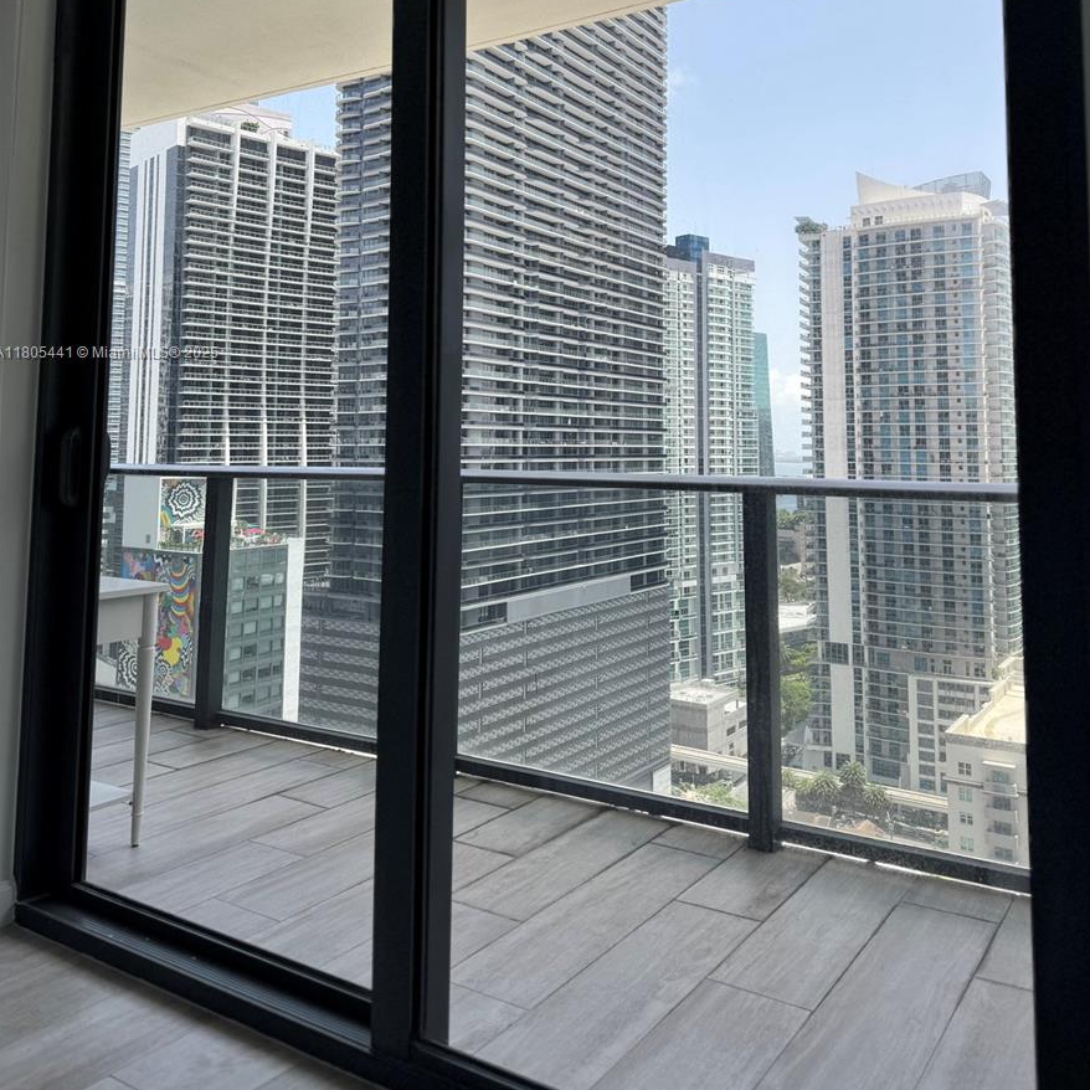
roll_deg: +0.5
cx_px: 550
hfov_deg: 55.6
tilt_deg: +4.5
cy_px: 354
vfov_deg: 54.4
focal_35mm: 29
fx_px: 1033
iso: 80
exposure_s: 1/700
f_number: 1.78
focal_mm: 6.76
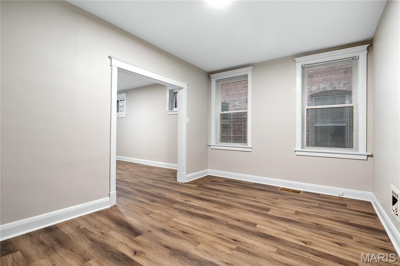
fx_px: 178
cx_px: 200
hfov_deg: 96.8
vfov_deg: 73.7
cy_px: 133
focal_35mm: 16
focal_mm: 8
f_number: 8
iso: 400
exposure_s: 1/2
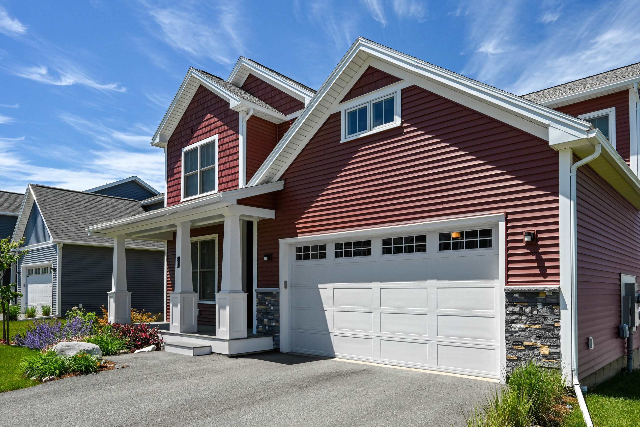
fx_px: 420
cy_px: 226
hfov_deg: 74.6
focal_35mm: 24
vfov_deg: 53.9
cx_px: 343
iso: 400
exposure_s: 1/500
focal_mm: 19.5
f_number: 14
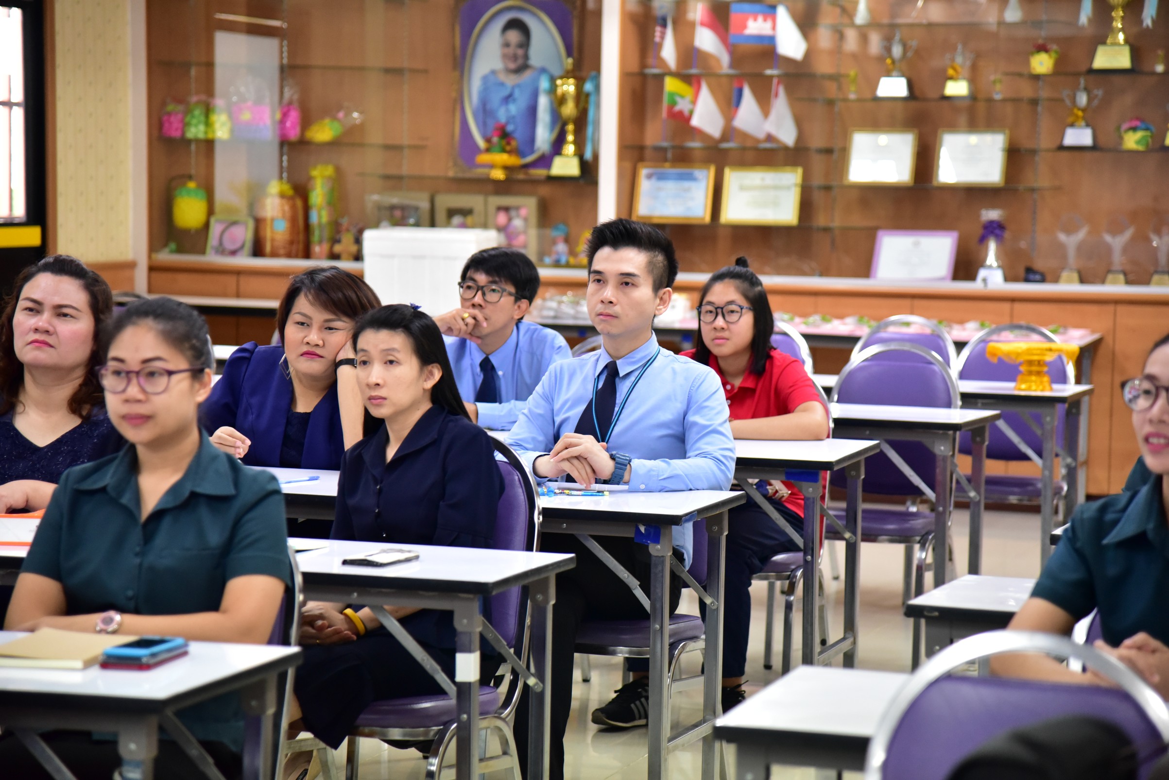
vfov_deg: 13.1
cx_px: 584
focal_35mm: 105
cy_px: 390
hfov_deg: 19.4
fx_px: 3411
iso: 3200
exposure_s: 1/180
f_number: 4
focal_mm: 105
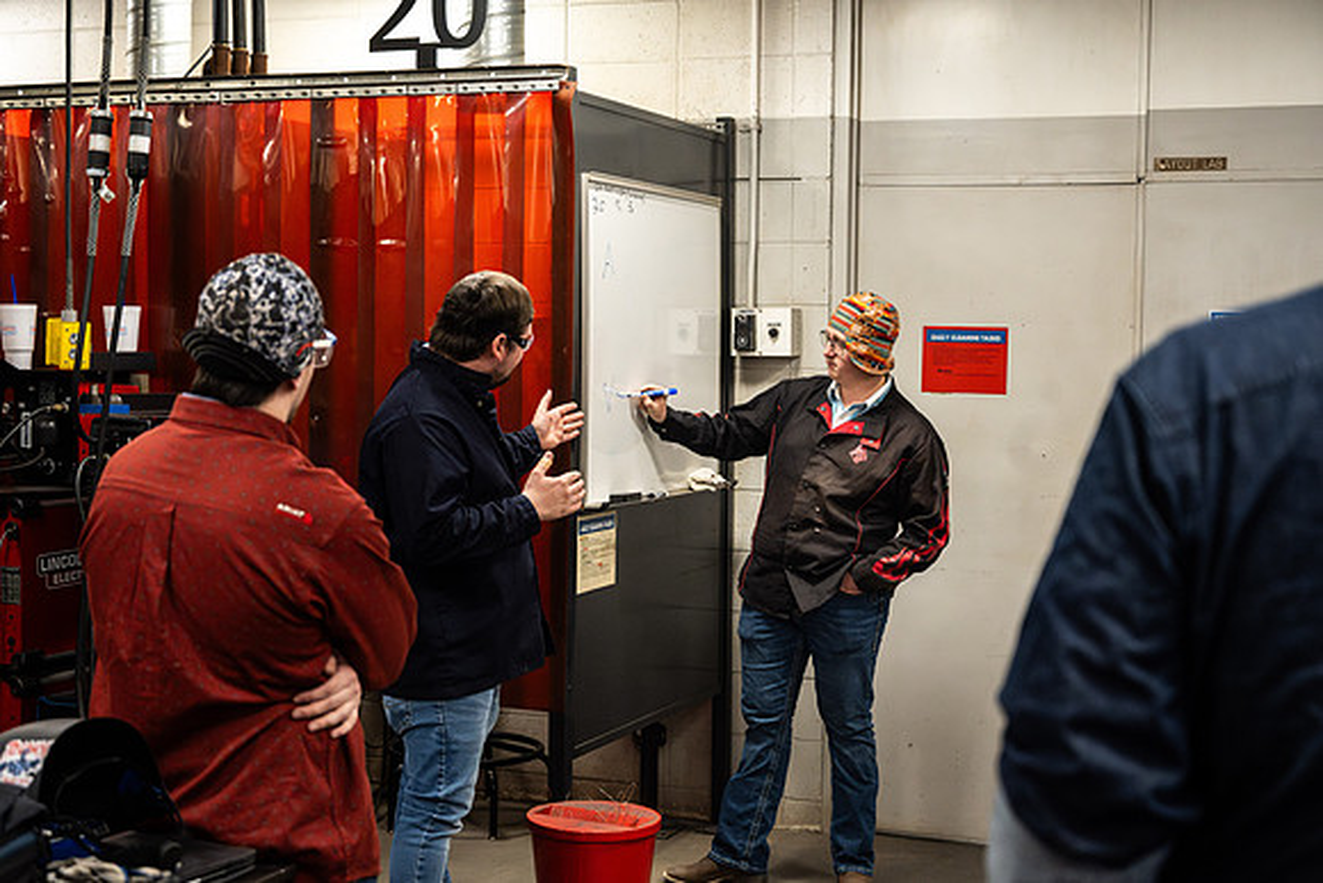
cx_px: 662
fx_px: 1911
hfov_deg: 38.2
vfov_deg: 26.0
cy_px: 442
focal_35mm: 52
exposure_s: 1/640
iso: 3200
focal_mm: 52
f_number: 4
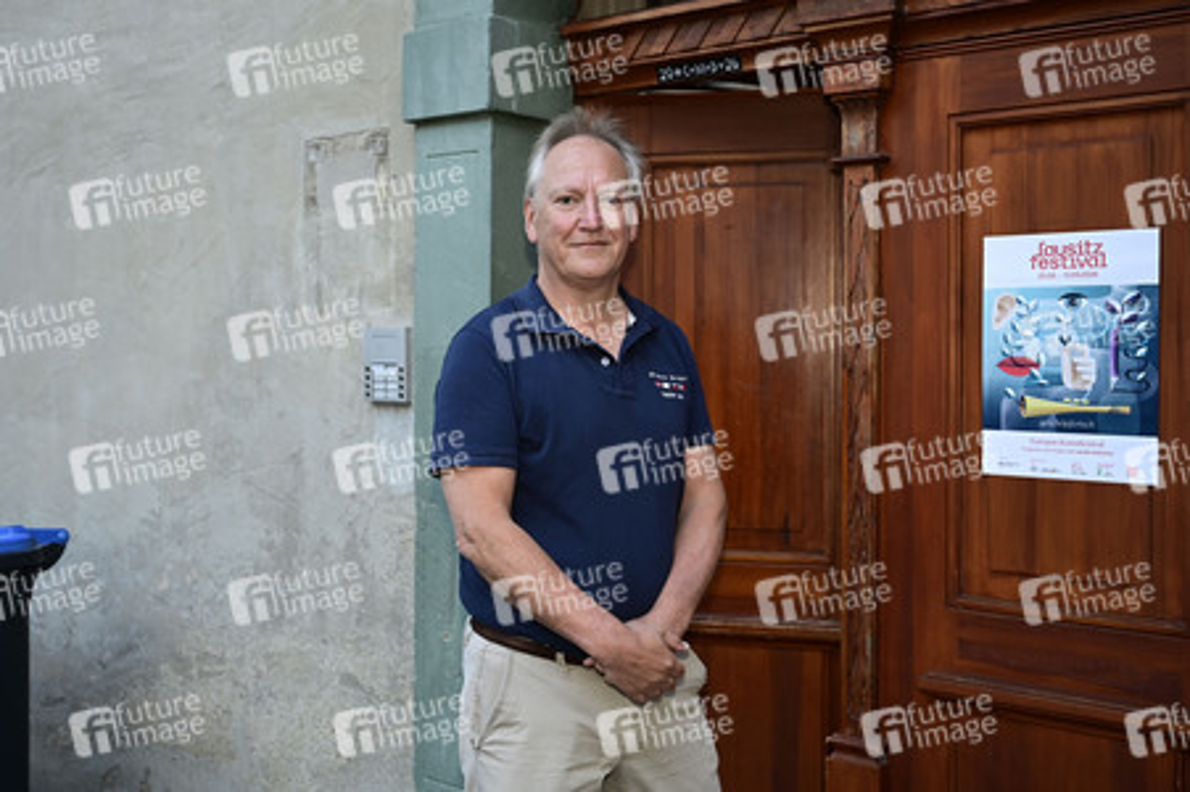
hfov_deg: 54.5
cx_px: 595
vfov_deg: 37.8
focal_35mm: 35
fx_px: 1156
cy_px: 396
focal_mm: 35
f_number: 3.5
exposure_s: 1/200
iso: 640
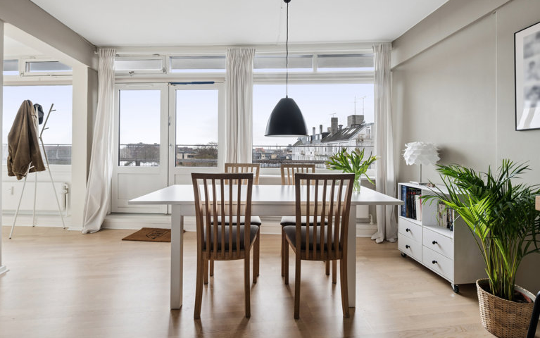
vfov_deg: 68.0
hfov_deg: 94.3
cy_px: 156
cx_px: 275
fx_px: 250
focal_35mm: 17
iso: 160
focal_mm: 16
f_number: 9
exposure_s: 1/15
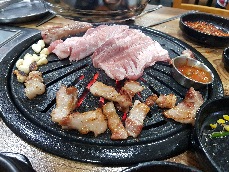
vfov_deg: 53.1
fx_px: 172
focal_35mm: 26
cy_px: 86
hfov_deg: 67.3
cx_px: 114
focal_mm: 4.3
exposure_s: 1/40
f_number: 1.7
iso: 160
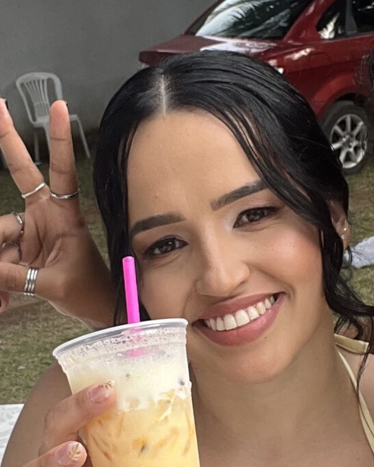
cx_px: 213
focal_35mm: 88
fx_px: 1217
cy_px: 272
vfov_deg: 21.7
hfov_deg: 17.5
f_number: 2.2
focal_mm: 2.71
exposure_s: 1/121
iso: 40
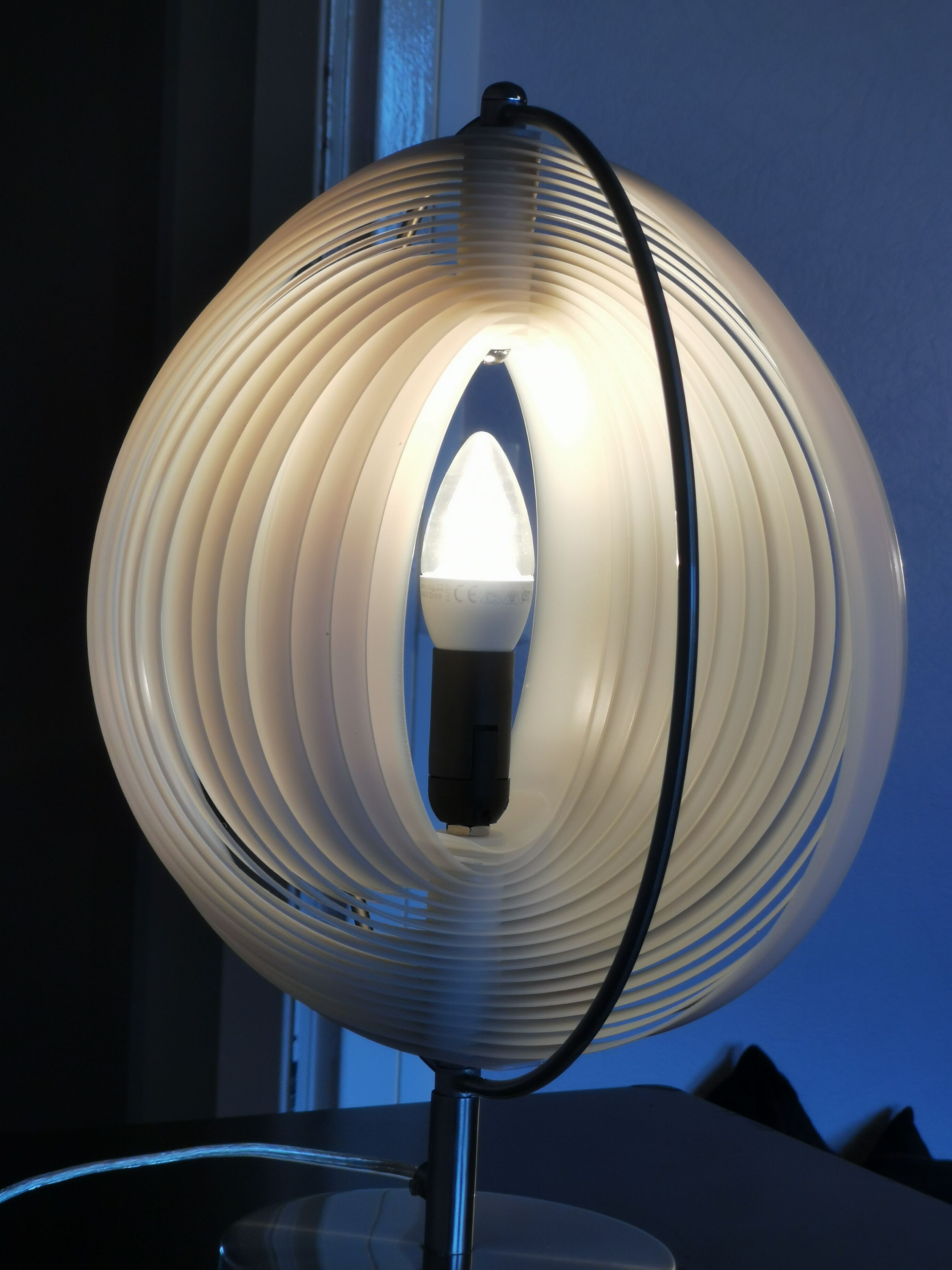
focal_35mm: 81
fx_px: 2970
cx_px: 476
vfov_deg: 24.1
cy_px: 635
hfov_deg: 18.2
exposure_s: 1/110
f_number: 2.4
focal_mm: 7.48
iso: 50
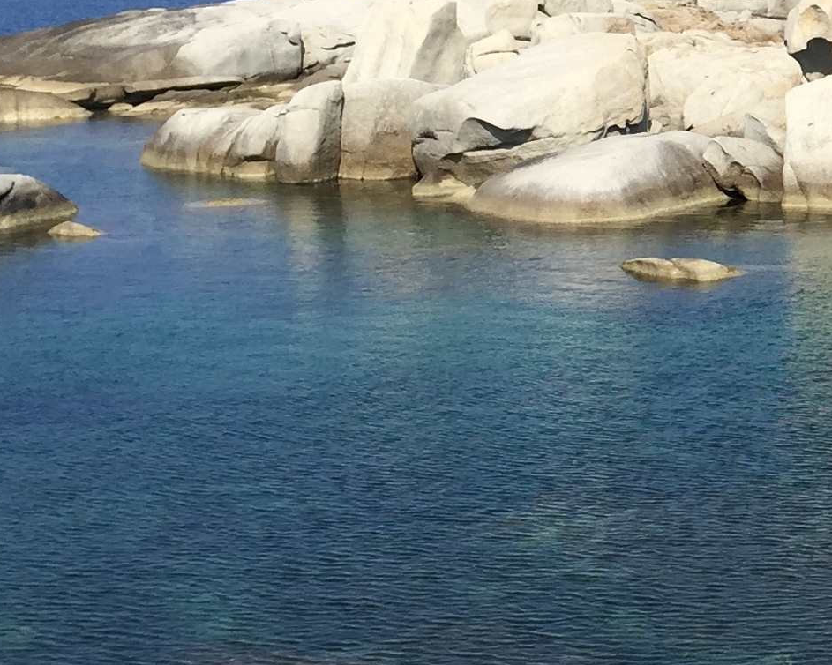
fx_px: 2413
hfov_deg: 17.9
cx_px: 1173
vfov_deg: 15.5
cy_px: 39
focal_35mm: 98
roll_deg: -0.9
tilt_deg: -2.7
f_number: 2.2
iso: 32
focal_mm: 4.15
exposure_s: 1/1980
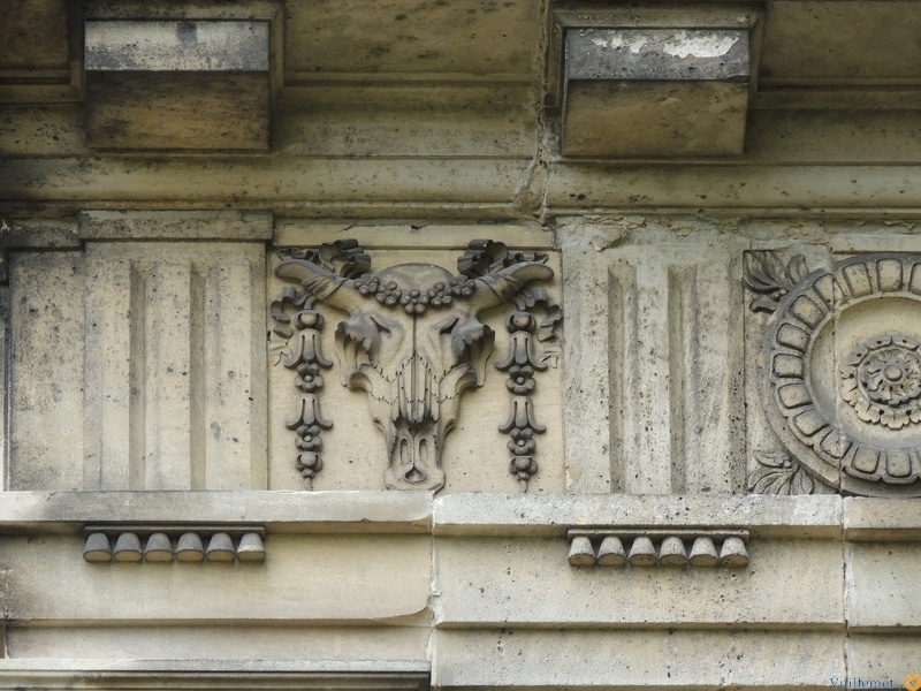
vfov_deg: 4.6
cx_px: 460
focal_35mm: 325
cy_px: 346
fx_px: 8647
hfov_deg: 6.1
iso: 400
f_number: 4.8
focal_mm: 57.9
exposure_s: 1/500
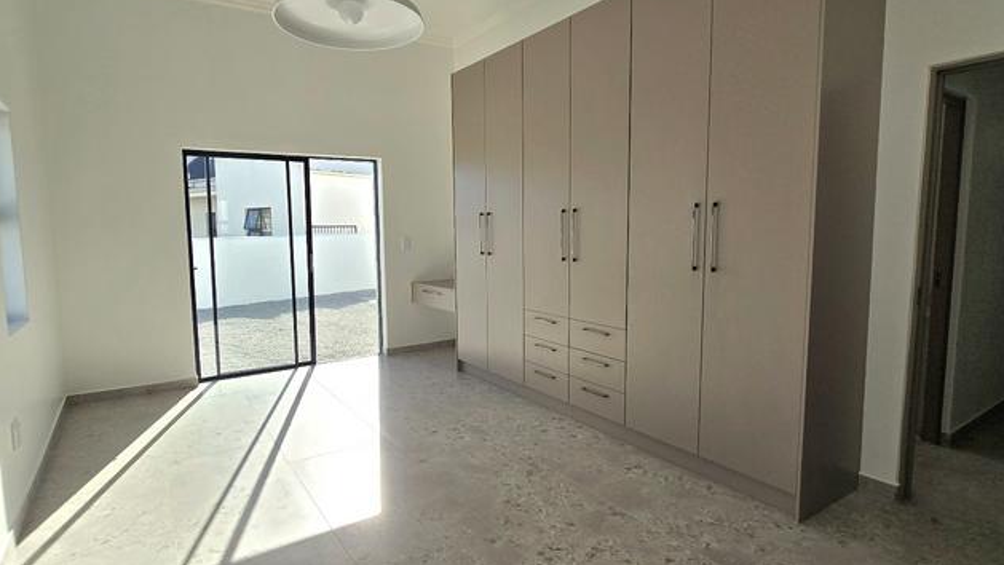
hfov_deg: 92.5
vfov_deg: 61.0
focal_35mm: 18
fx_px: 479
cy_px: 286
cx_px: 471
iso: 80
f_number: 2.2
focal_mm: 2.2
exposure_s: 1/2000
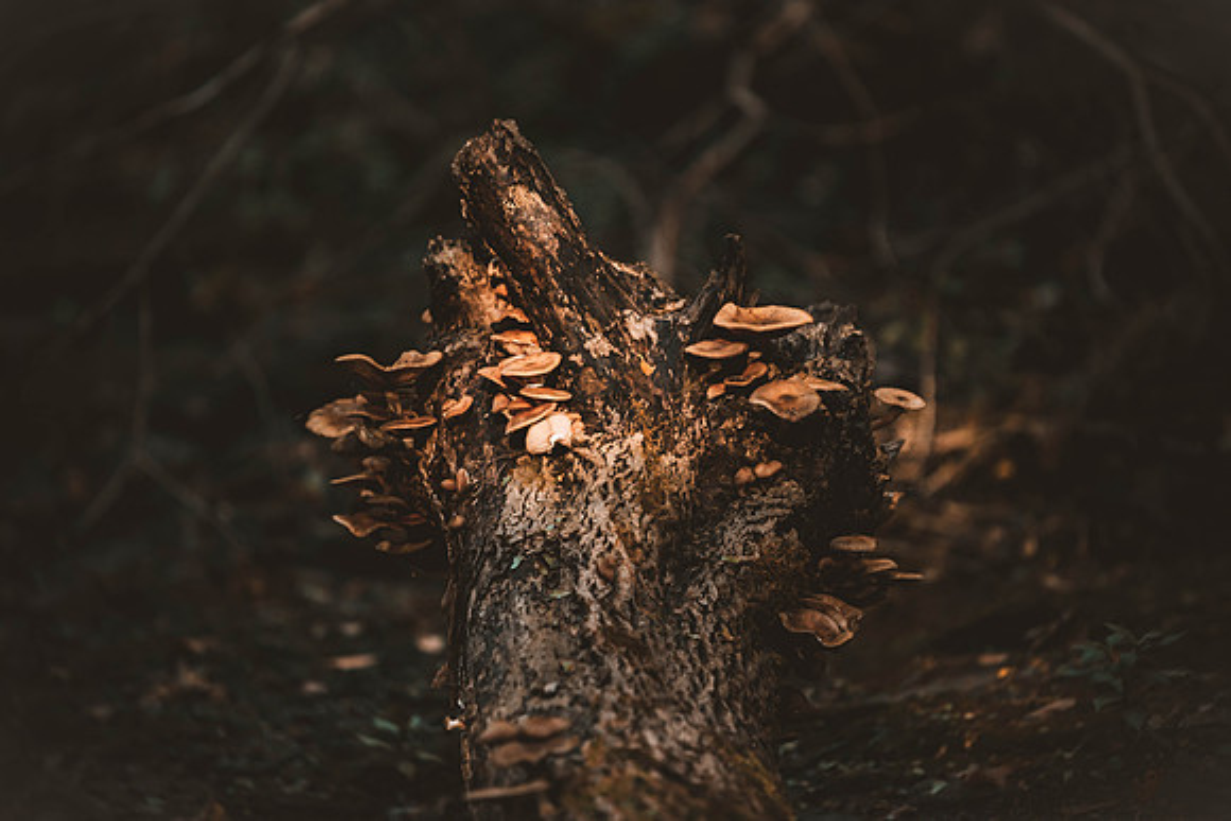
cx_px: 616
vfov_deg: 6.9
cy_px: 410
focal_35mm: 200
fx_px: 6840
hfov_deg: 10.3
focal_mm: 200
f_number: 2.8
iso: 1000
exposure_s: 1/400
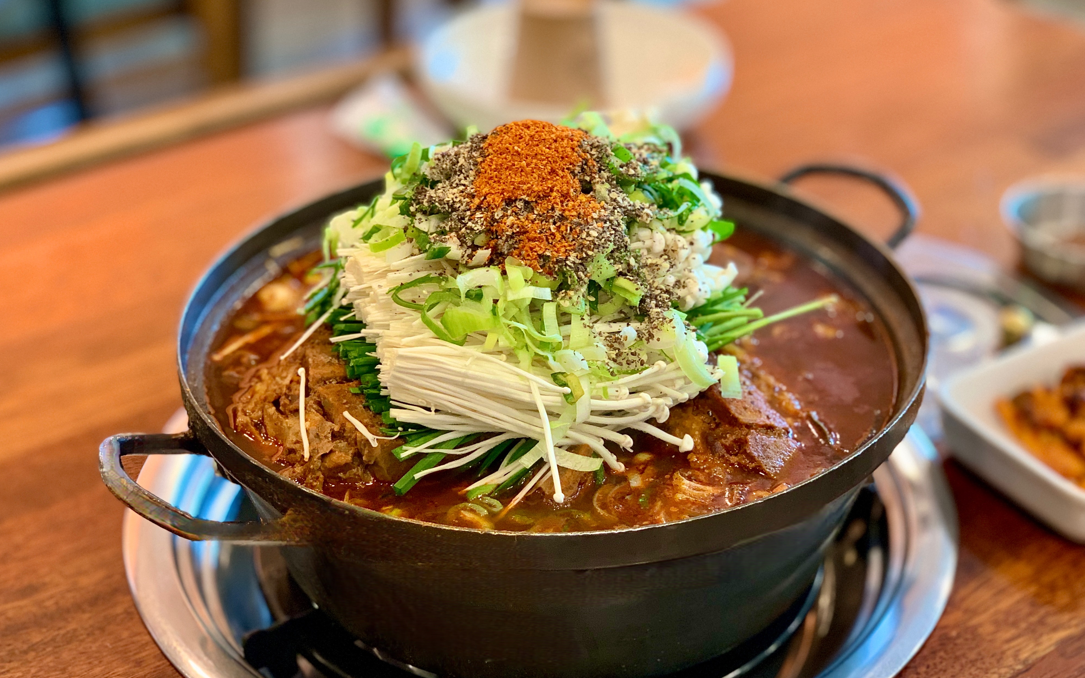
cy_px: 407
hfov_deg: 36.3
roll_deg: -0.2
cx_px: 537
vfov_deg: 23.1
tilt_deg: -33.5
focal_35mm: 56
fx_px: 1656
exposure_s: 1/60
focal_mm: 6
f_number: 2.4
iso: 160
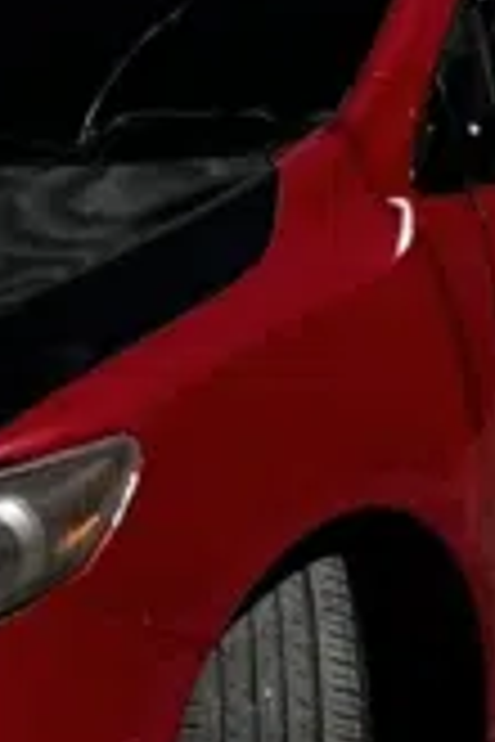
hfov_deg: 14.1
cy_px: 823
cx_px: 122
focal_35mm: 97
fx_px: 2000
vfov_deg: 20.1
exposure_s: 1/6623
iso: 80
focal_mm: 6.86
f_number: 1.78
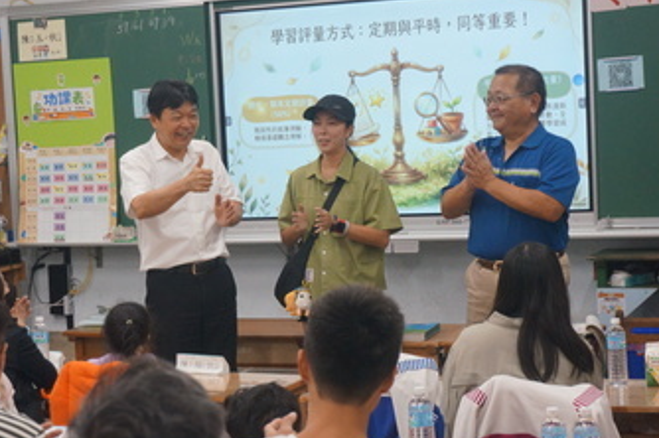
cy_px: 237
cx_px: 302
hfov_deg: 25.7
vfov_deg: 17.2
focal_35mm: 79
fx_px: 1445
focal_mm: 44
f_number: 5.6
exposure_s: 1/160
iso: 1600
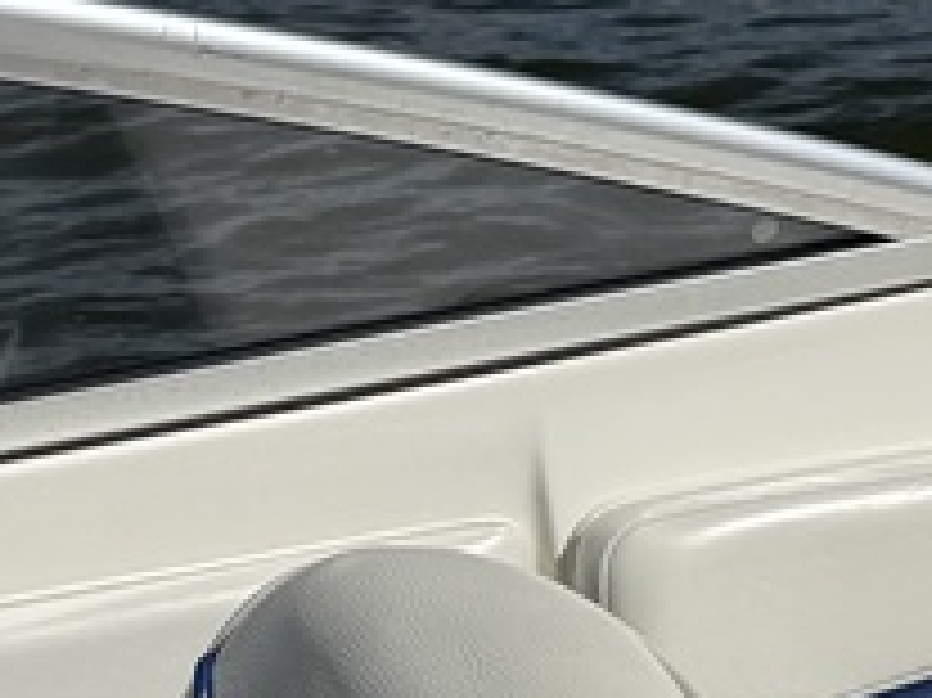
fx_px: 3740
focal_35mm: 139
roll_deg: -1.1
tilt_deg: -12.7
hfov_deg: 12.1
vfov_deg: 10.7
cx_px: 2031
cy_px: 297
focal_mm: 6.76
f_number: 1.78
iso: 80
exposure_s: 1/14286
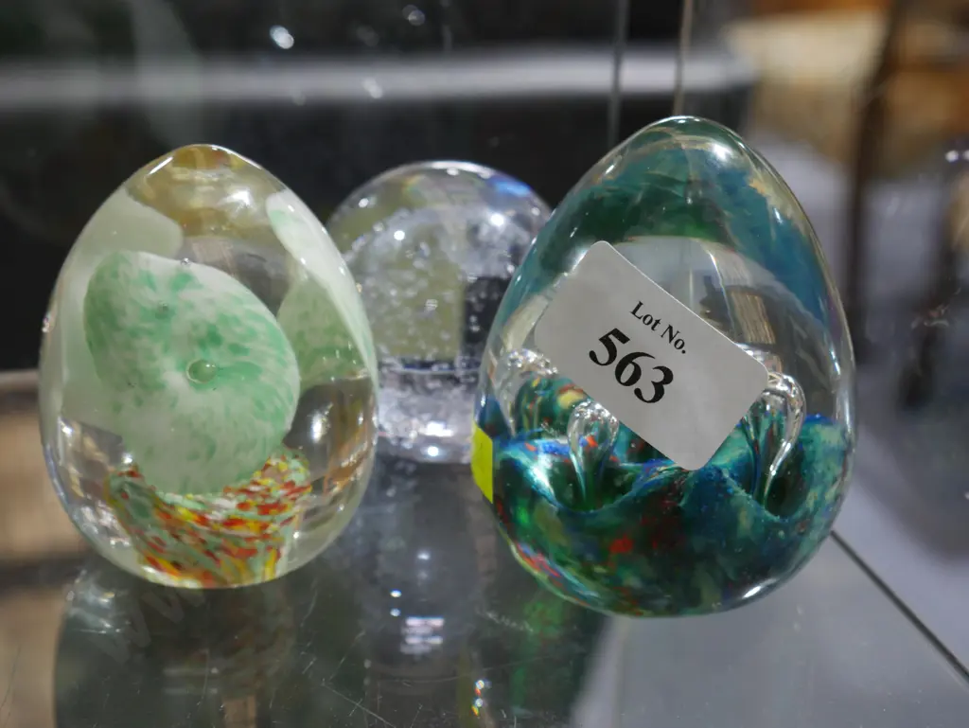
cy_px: 364
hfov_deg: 30.3
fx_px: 1792
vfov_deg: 22.9
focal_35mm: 64
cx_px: 484
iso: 1250
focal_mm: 32
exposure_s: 1/80
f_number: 5.4
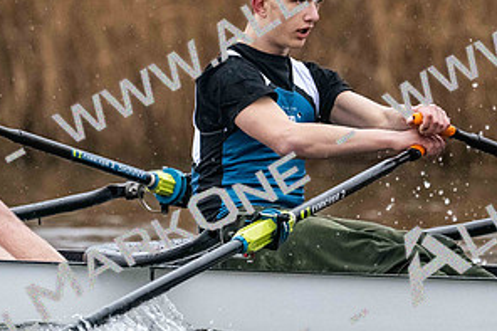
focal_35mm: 785
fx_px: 10831
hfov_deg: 2.6
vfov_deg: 1.7
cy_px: 147
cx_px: 260
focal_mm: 400
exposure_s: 1/1600
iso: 7200
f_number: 4.5
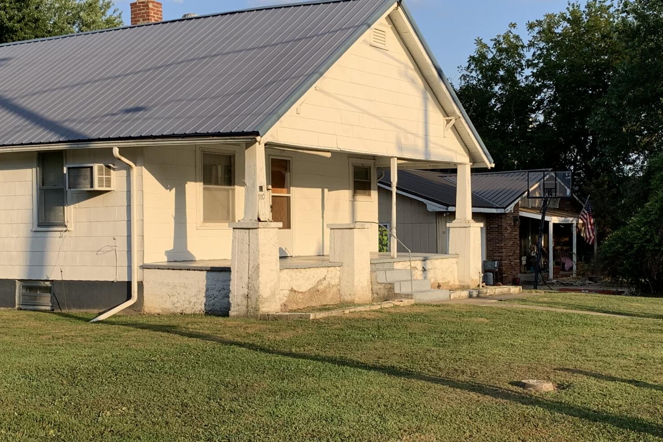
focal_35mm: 55
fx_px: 1013
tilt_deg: -1.9
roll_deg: +1.8
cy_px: 254
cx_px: 369
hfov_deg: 36.2
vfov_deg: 24.6
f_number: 1.8
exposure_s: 1/1032
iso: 25
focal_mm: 4.25
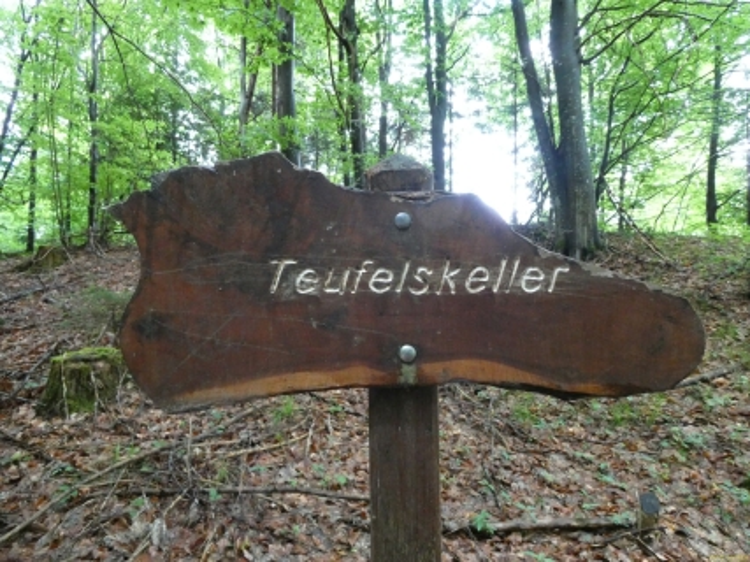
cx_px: 375
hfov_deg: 71.6
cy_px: 281
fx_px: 520
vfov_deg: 56.8
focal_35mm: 24
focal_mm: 4.3
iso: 1000
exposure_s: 1/60
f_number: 3.3
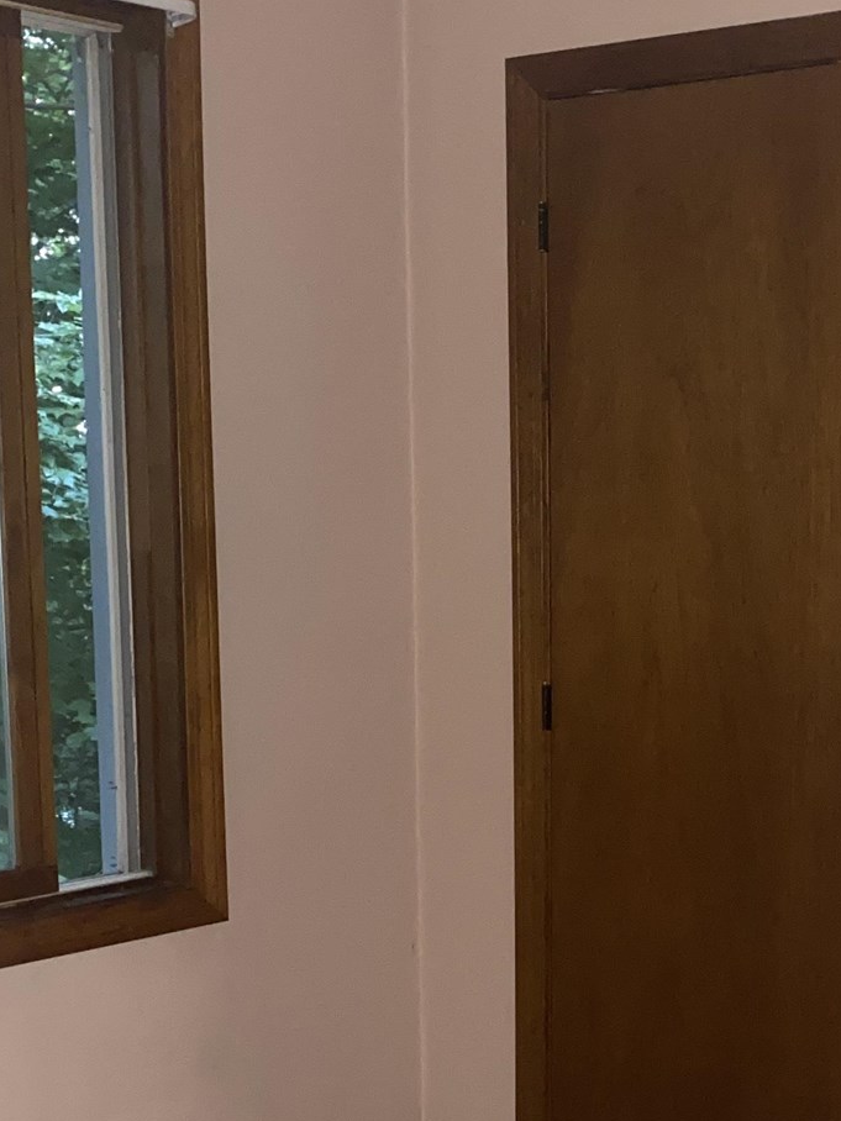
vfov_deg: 29.1
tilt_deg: -7.6
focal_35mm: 66
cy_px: 780
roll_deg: +0.1
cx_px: 690
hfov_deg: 21.9
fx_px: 2138
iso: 160
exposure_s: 1/4
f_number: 1.8
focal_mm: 4.25
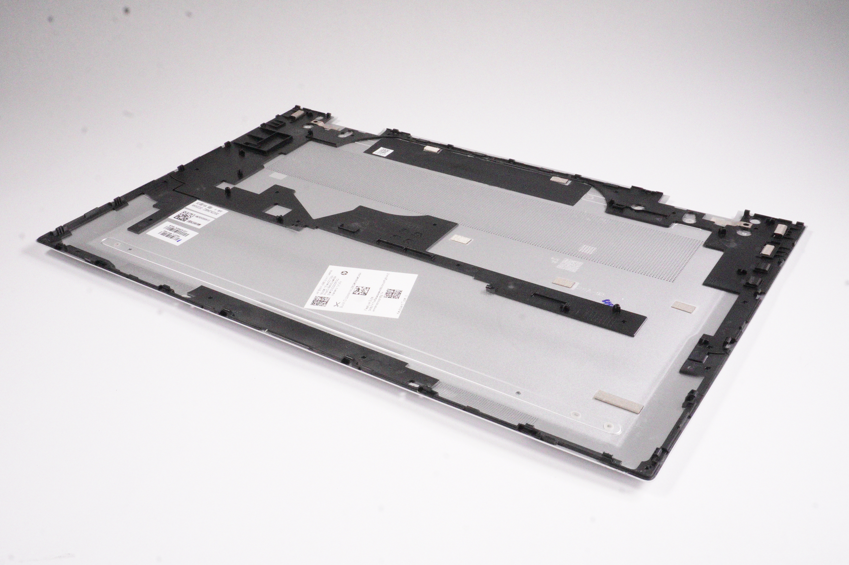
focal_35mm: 38
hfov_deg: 51.3
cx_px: 424
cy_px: 282
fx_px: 884
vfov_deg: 35.4
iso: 12800
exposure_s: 1/500
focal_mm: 25
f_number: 22
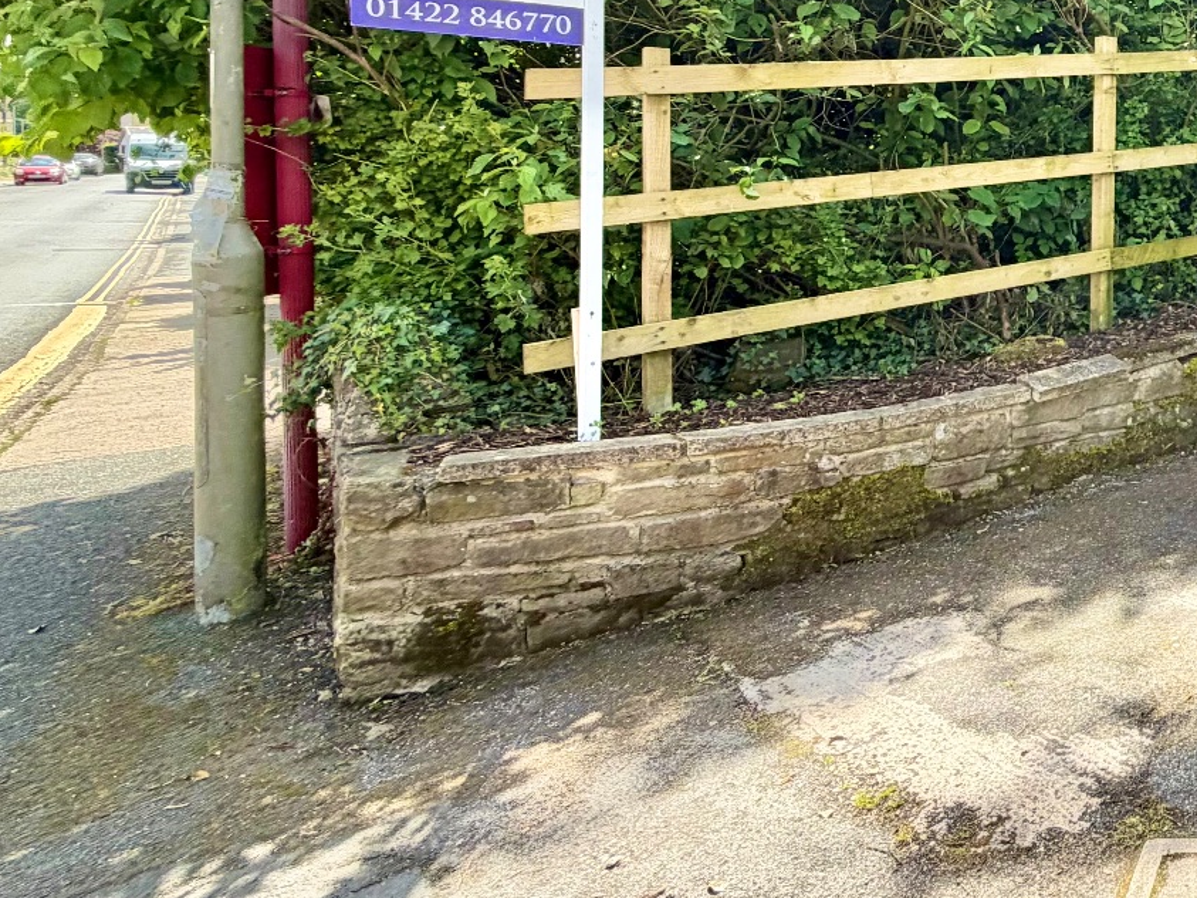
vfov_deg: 40.5
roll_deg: -1.5
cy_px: 217
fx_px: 1176
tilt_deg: -3.4
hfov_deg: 40.6
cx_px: 1383
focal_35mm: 34
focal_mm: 2.22
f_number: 2.2
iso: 64
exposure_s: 1/445
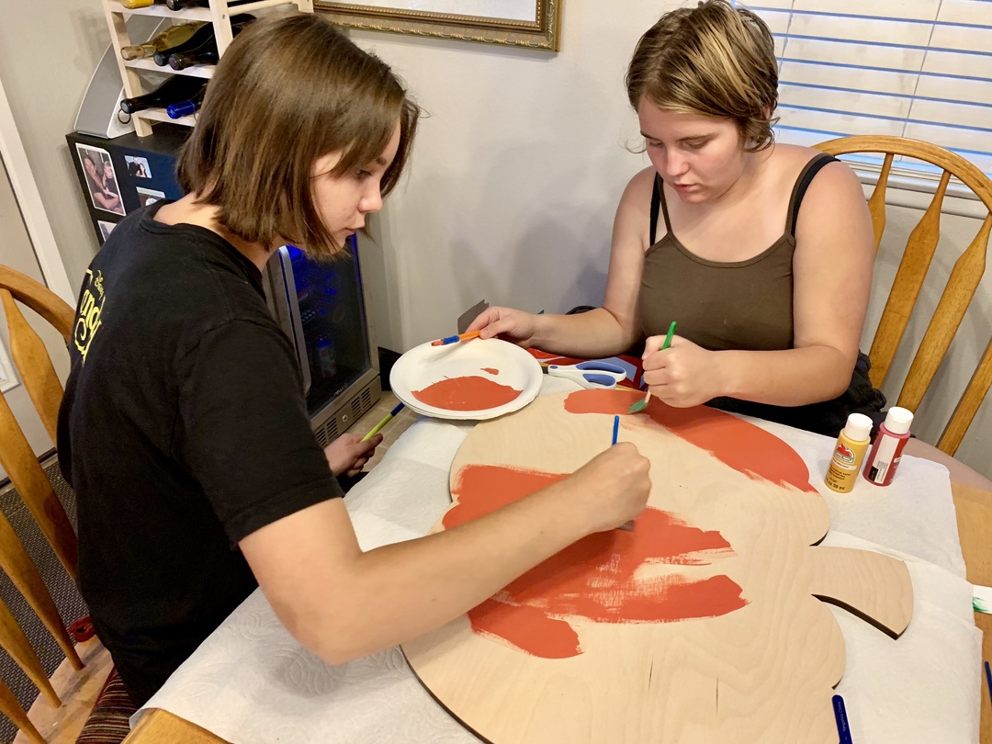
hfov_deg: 67.3
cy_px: 372
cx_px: 496
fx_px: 745
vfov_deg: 53.1
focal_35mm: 26
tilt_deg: -32.4
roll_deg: -0.7
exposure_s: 1/40
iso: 250
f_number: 1.8
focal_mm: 4.25
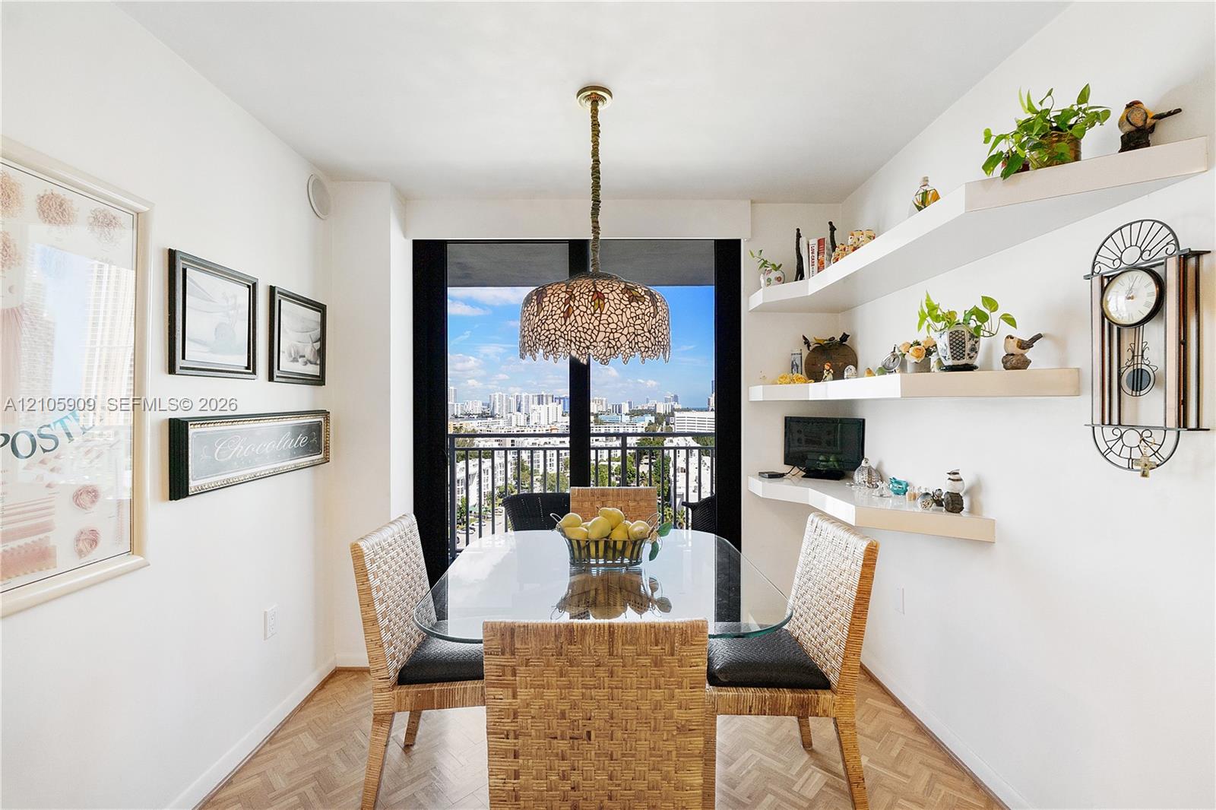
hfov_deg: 100.4
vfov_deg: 77.3
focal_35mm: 15
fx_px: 507
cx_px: 608
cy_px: 405
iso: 500
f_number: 8
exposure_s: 1/160
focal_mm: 10
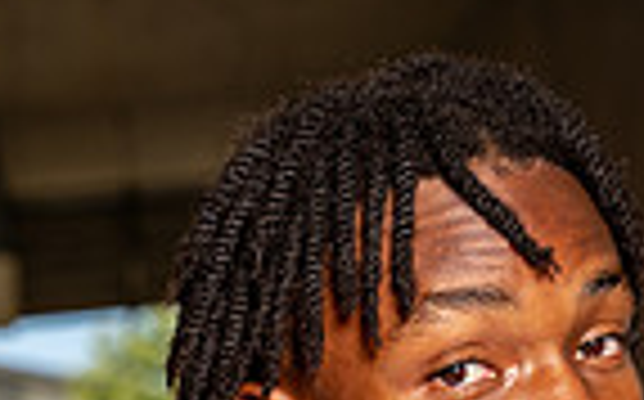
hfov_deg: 10.7
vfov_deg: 6.4
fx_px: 3436
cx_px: 432
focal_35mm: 196
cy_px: 948
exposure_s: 1/320
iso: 100
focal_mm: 61
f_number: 5
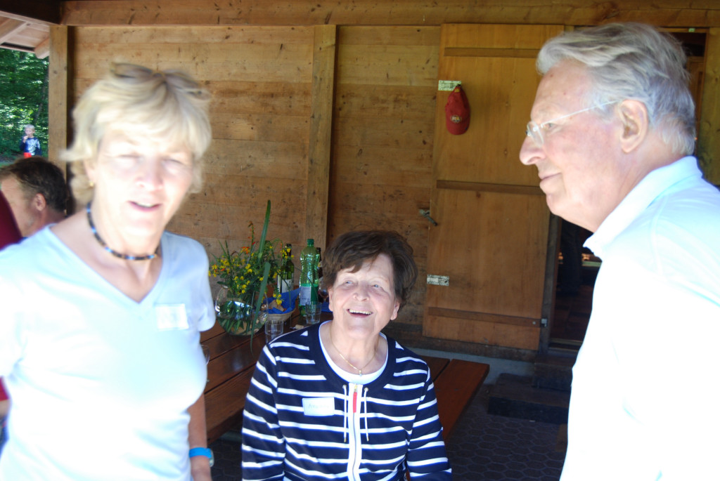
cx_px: 360
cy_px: 240
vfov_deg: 34.3
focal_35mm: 39
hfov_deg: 49.5
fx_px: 781
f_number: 4
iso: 400
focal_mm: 26
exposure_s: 1/100
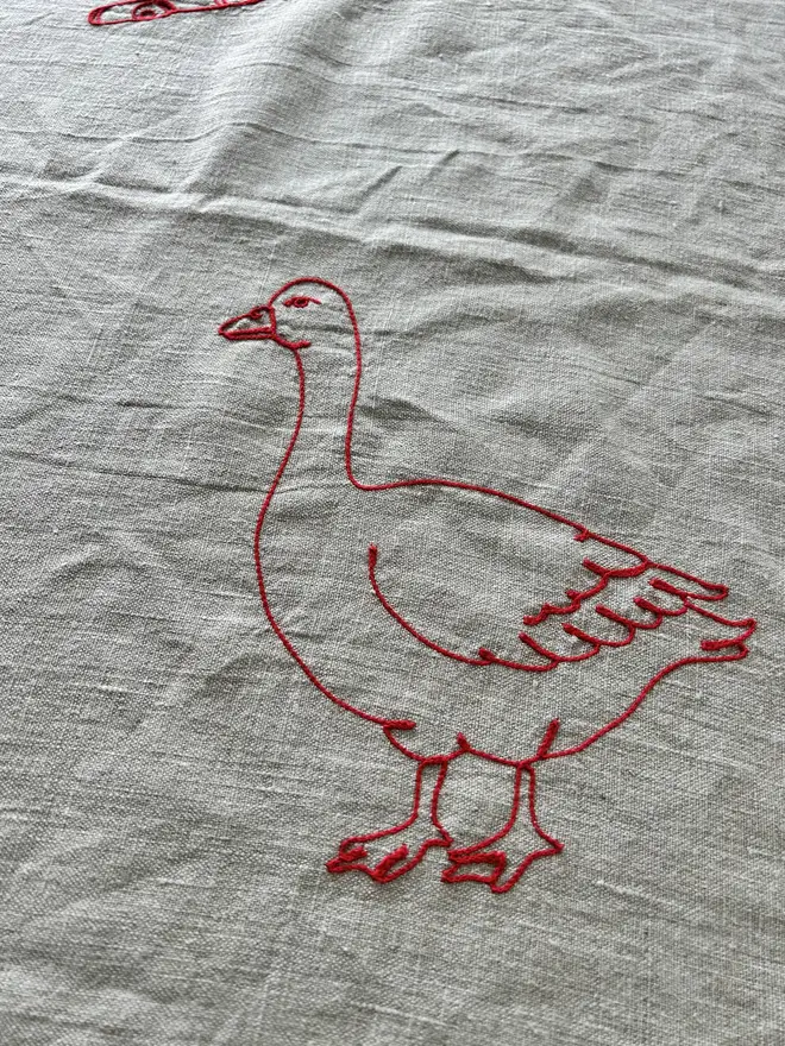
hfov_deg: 53.1
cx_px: 392
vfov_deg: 67.3
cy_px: 523
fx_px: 786
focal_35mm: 26
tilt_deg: -67.4
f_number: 1.5
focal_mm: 5.7
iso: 50
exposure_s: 1/121
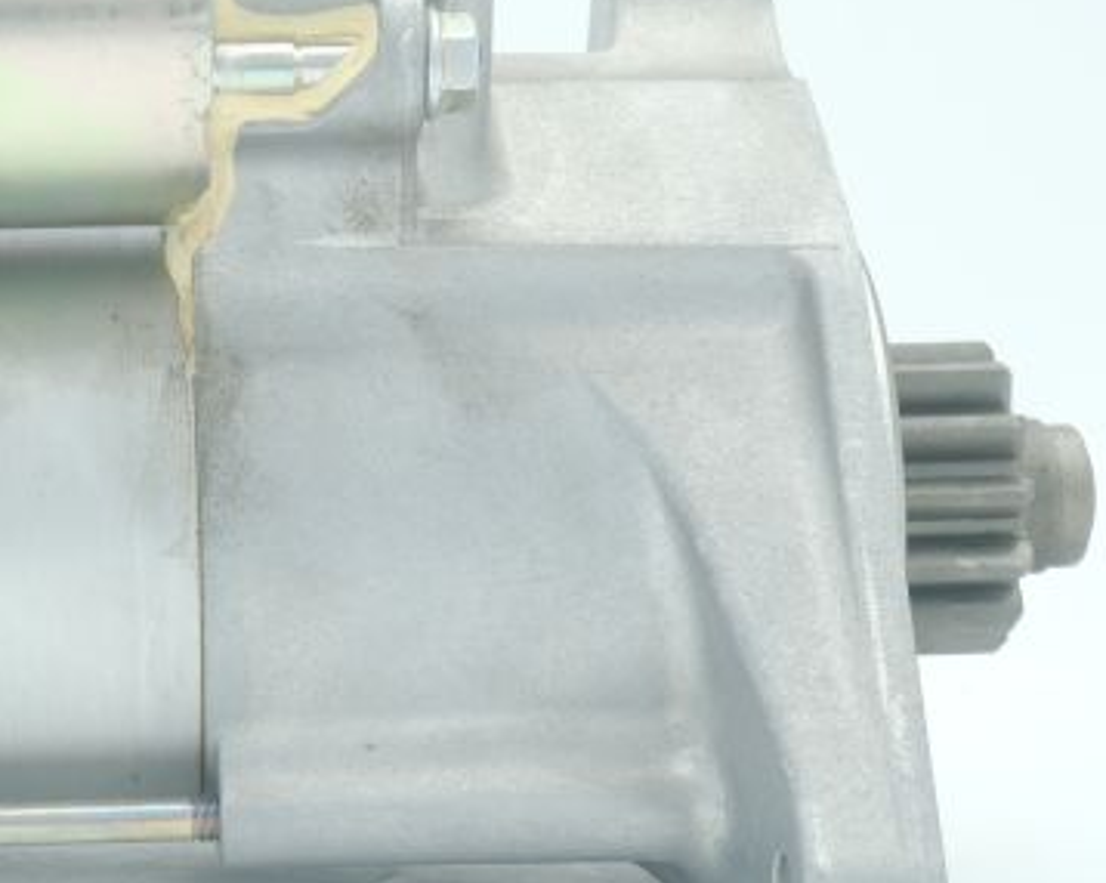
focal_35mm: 107
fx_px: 3501
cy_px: 406
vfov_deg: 14.4
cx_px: 96
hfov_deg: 17.7
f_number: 11
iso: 200
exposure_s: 1/20
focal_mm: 34.3
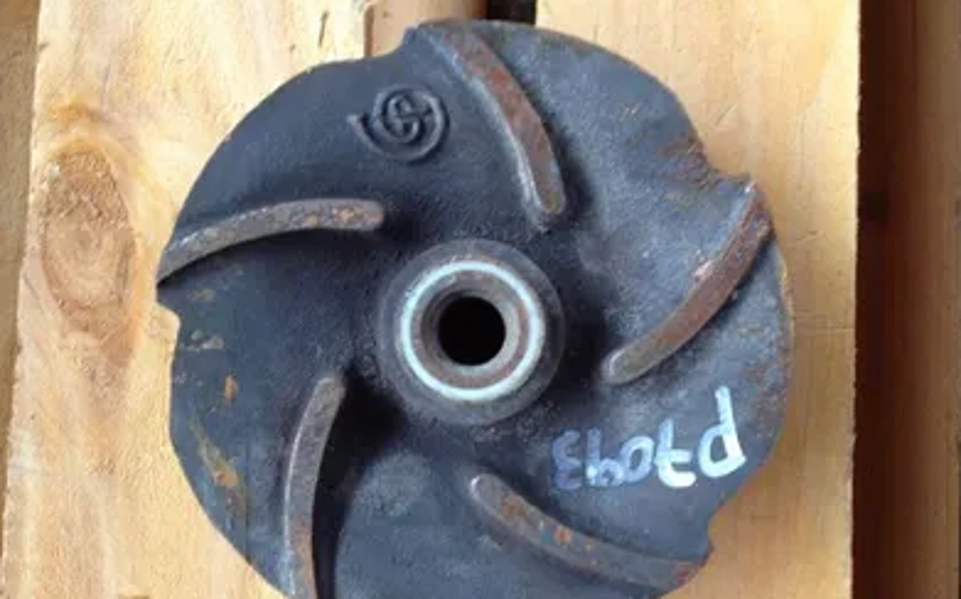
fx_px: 995
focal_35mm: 38
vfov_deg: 33.5
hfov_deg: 51.6
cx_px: 482
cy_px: 304
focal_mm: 4.28
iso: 80
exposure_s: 1/20
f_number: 2.4
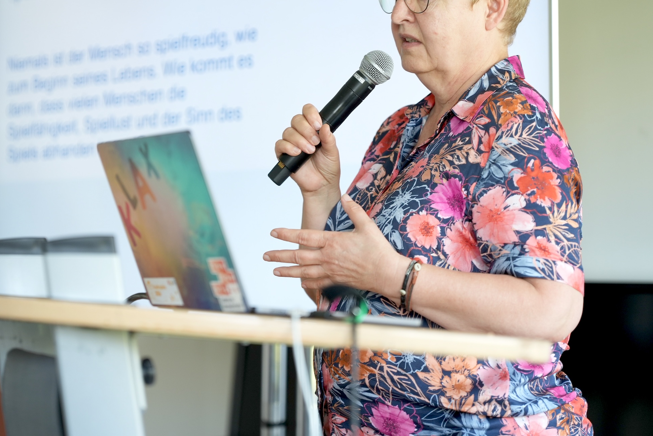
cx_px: 257
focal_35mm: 101
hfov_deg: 20.2
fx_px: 1832
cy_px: 158
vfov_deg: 13.5
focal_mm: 70
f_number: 2
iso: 400
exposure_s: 1/160
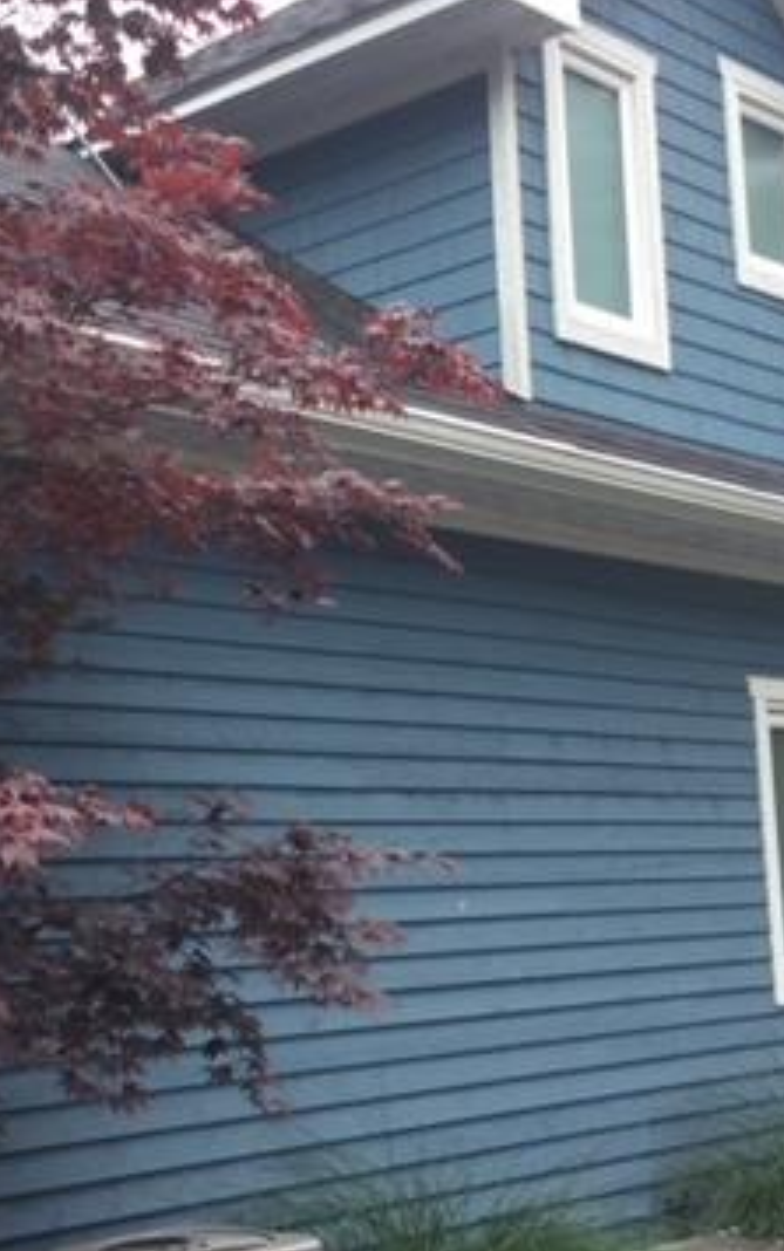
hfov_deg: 22.0
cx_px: 352
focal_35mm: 59
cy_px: 636
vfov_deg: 34.5
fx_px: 2014
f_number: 2.4
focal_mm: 3.3
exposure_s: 1/186
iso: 25
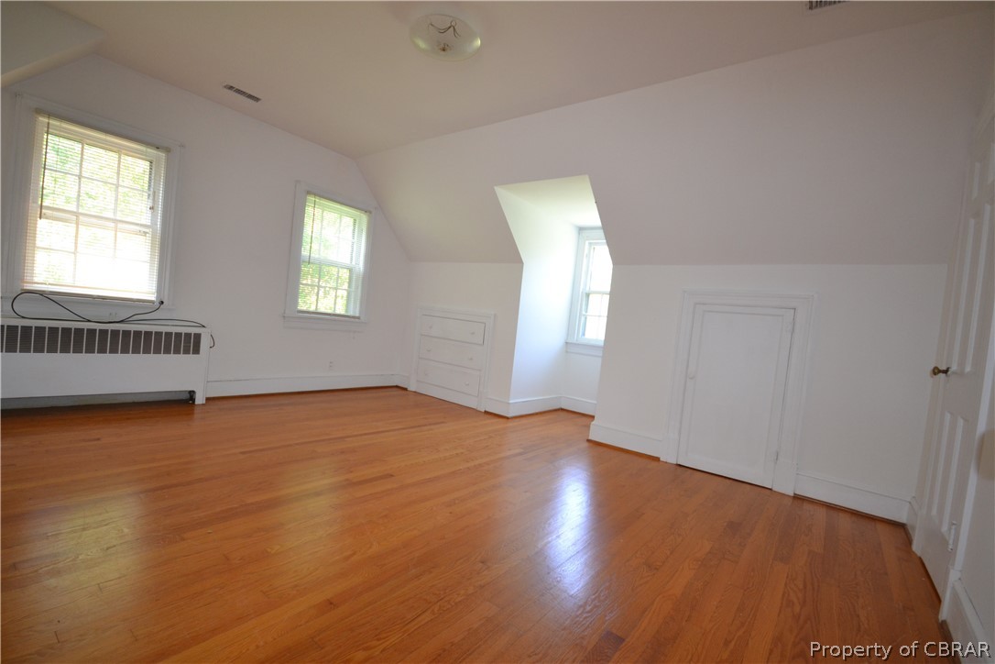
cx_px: 498
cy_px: 332
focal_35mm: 15
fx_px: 415
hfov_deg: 100.4
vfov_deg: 77.3
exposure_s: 1/60
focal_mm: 10
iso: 800
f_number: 4
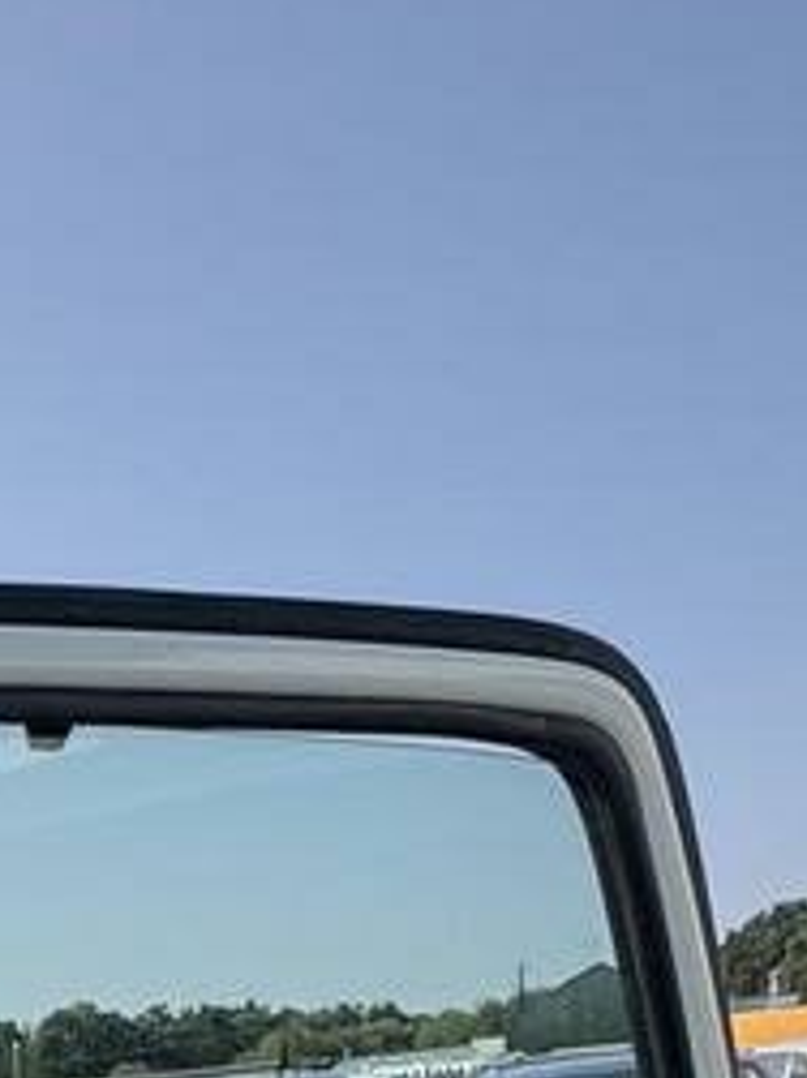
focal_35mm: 50
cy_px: 1392
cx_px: -210
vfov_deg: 30.4
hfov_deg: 25.5
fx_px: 1556
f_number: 2.2
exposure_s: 1/1256
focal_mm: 2.22
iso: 40
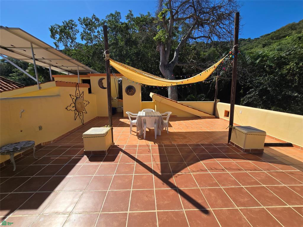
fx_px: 114
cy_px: 114
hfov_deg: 106.2
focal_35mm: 13
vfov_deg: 89.9
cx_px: 152
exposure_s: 1/2921
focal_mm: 2.2
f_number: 2.2
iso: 50
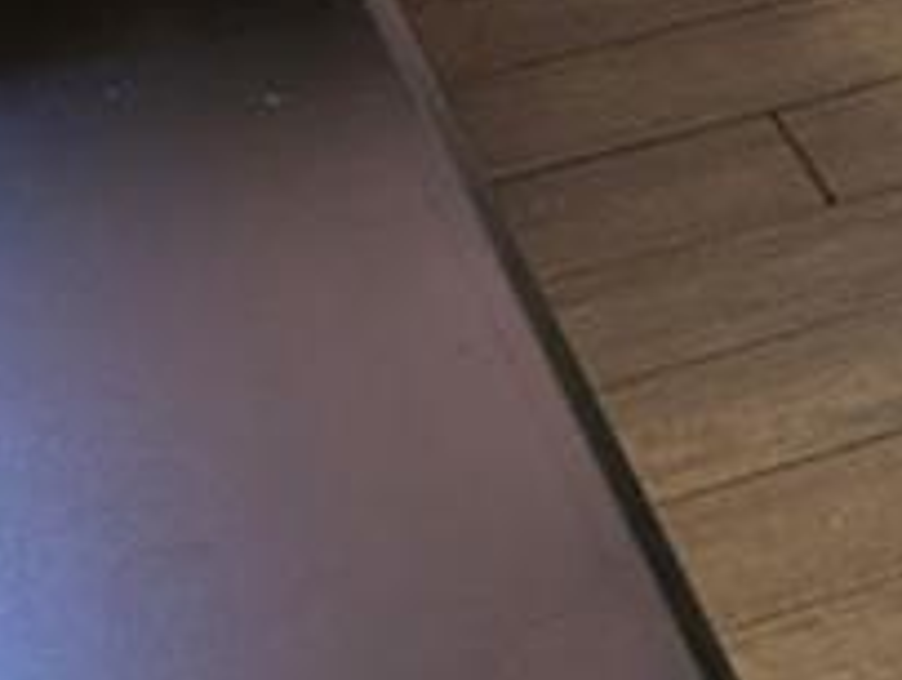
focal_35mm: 188
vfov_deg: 6.8
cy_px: -1627
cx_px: 2684
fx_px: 4907
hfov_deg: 8.7
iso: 186
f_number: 1.68
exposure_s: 1/46.2
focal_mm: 6.9
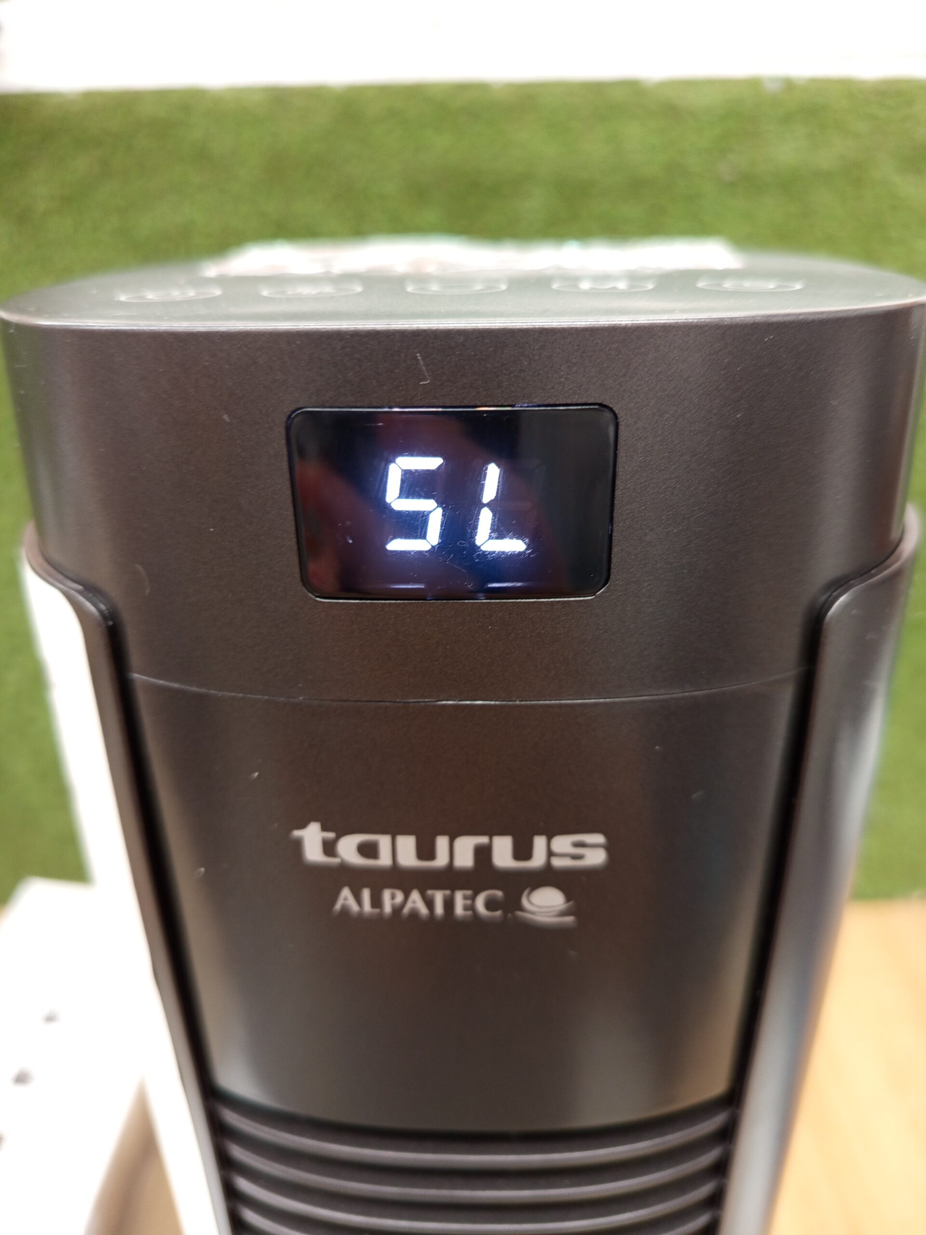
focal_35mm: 24
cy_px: 618
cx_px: 463
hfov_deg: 56.8
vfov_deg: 71.6
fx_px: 856
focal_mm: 5.24
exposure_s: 1/33.3
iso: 377
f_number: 1.7
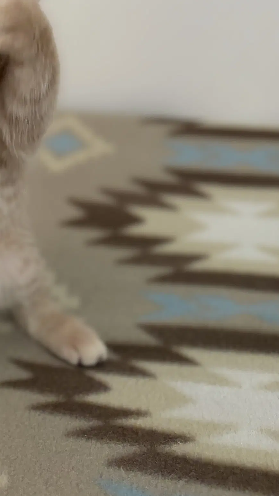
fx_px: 618
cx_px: 2
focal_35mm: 47
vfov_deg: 41.6
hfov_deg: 24.3
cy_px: 92
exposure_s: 1/60
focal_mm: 5.96
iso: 200
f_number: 1.6
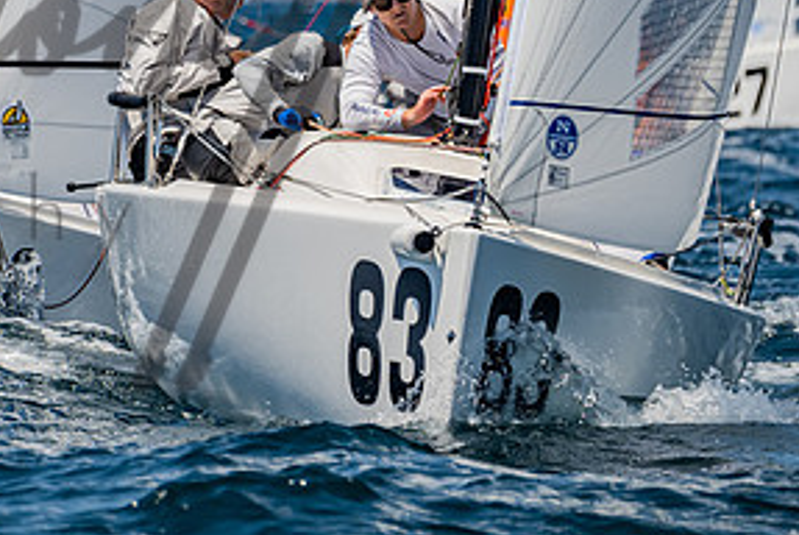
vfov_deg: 1.6
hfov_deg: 2.4
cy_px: 10
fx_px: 19173
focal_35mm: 863
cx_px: -100
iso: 400
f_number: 6.3
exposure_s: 1/2000
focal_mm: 290
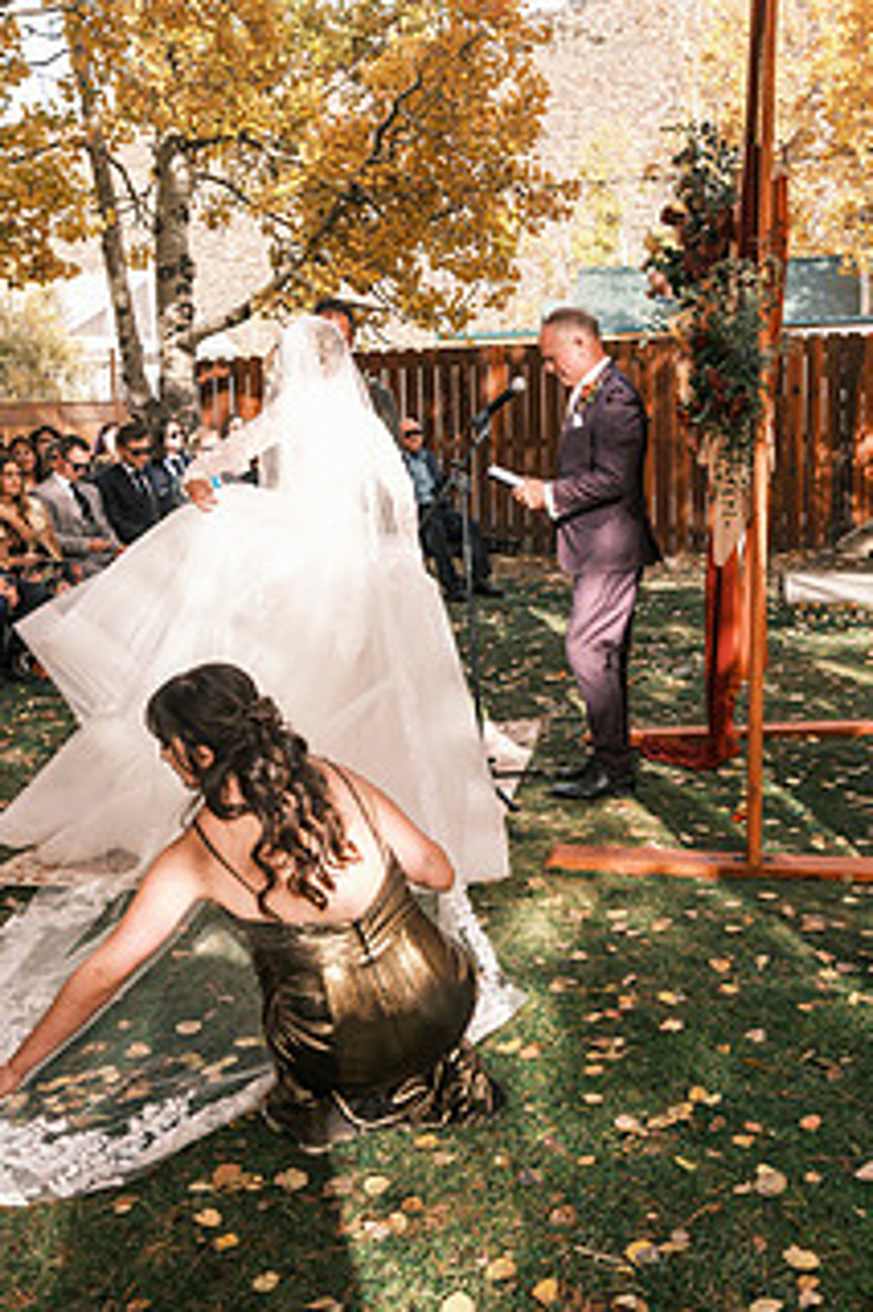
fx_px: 1384
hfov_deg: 35.0
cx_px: 418
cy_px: 631
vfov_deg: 50.7
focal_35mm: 38
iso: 160
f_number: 5.6
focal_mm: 18
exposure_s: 1/125
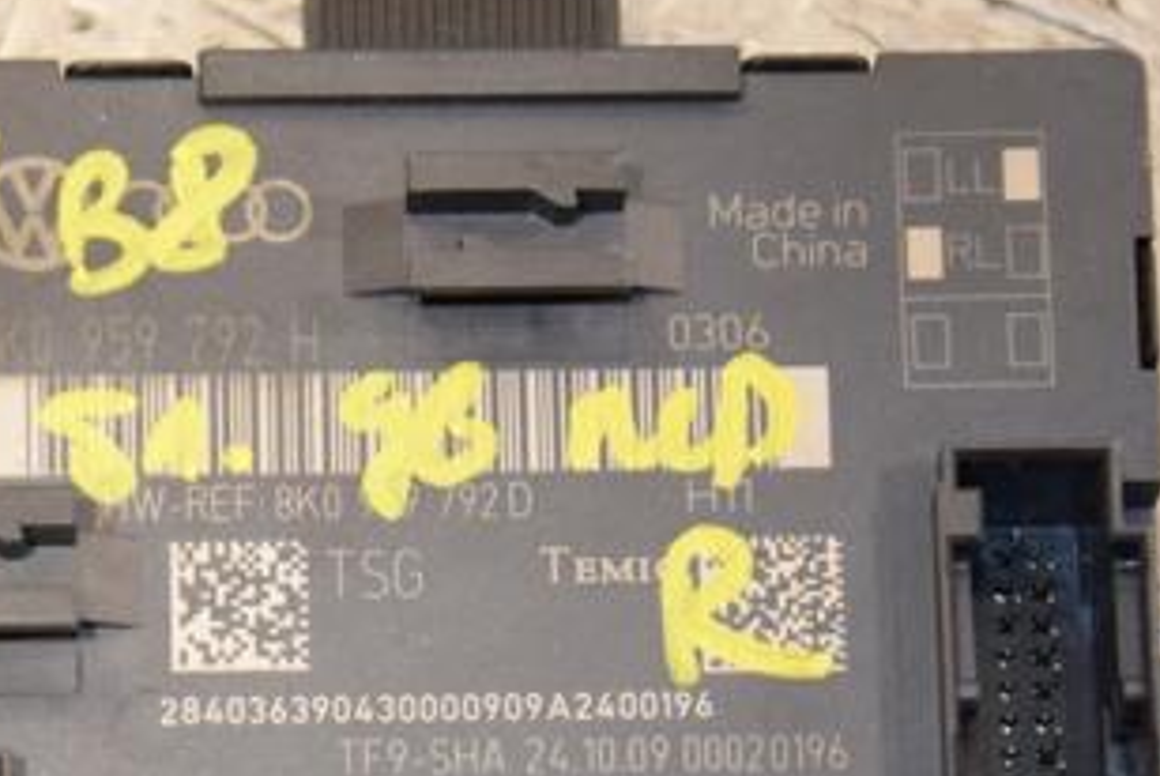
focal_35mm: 219
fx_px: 7062
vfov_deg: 6.3
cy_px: 633
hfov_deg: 9.4
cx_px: 478
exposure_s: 1/100
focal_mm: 75
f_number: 5.3
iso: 800
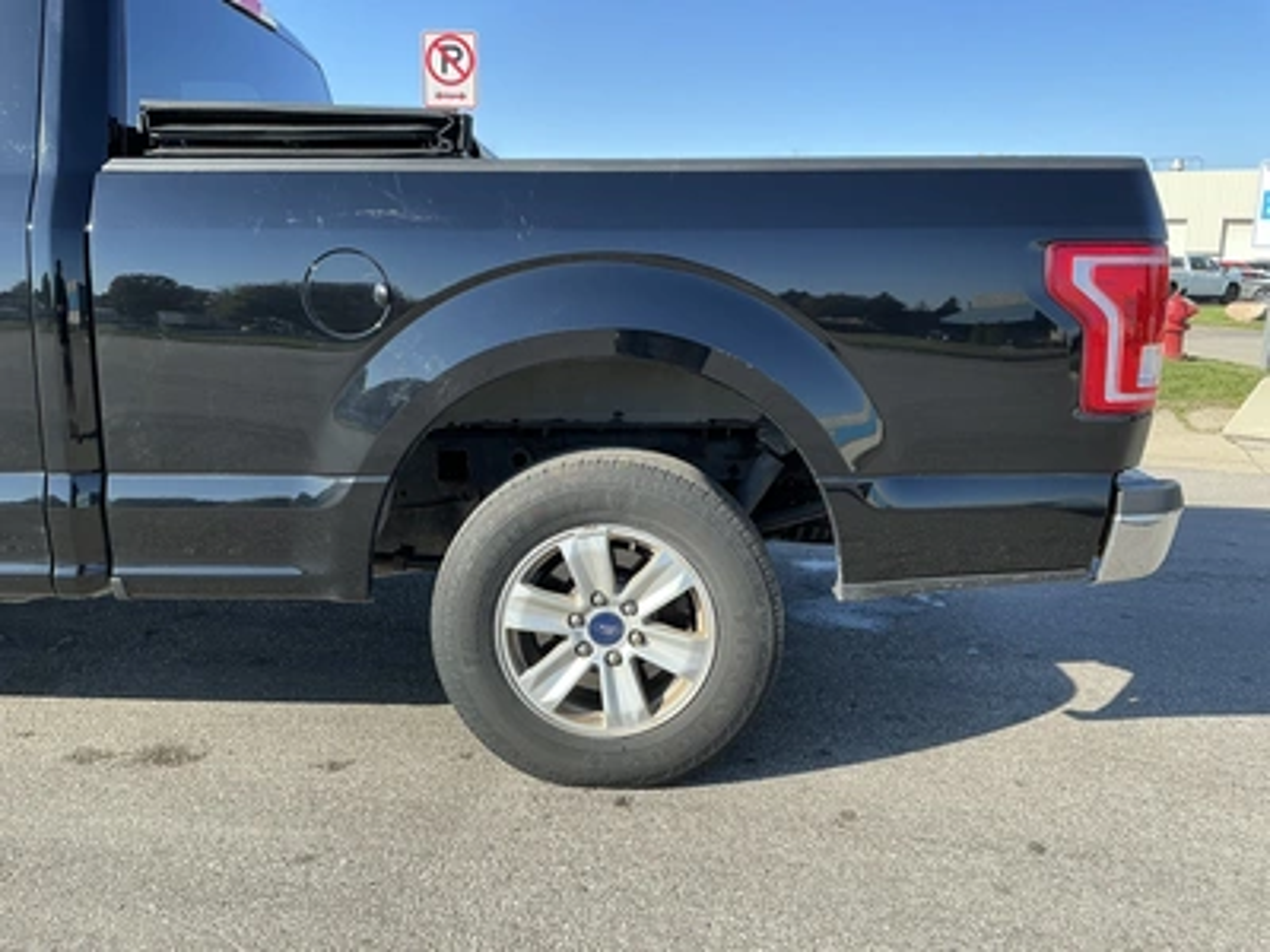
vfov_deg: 49.7
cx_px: 635
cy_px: 476
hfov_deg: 63.4
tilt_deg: -9.7
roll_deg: -1.2
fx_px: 1027
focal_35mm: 28
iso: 25
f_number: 1.8
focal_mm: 3
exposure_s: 1/691
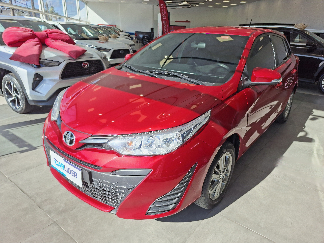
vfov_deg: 58.9
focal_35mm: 23
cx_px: 162
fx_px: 215
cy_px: 122
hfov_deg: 73.9
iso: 50
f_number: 1.8
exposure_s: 1/714
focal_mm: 5.54
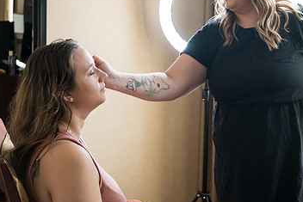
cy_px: 57
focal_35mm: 56
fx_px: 472
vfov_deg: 24.0
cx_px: 156
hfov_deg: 35.6
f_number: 4
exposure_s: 1/320
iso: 3200
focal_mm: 34
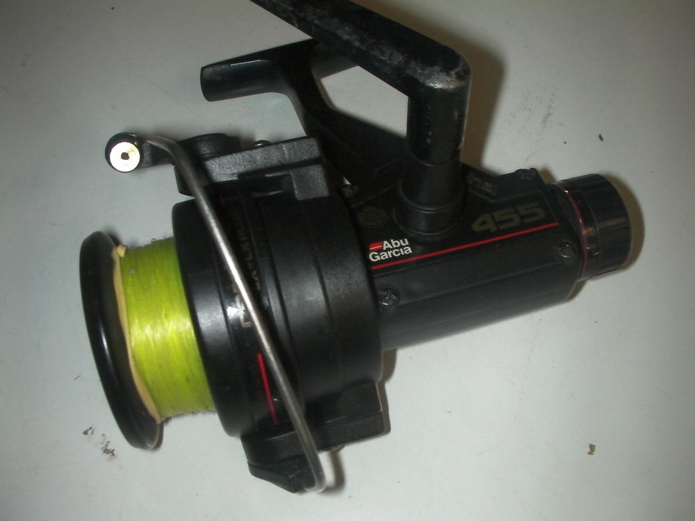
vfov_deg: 37.7
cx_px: 348
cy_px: 260
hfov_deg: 49.0
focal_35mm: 38
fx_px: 763
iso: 200
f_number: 5.6
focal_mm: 6.3
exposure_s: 1/30
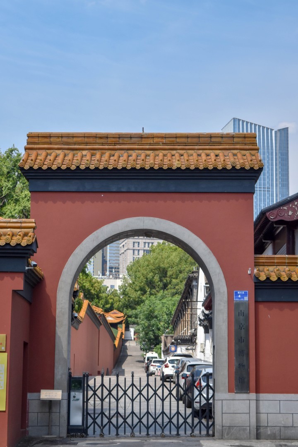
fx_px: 1024
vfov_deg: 24.6
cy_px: 224
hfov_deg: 16.6
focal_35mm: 82
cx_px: 149
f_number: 6.7
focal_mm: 55
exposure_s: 1/1500
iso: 400
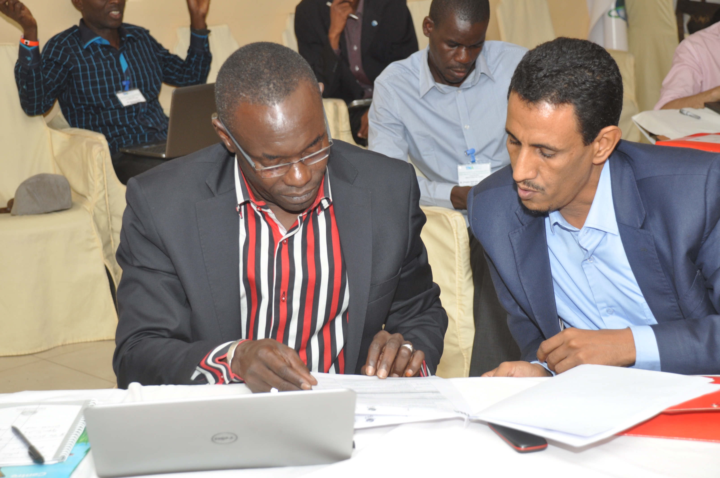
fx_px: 1498
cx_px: 360
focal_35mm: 75
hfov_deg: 27.0
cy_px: 239
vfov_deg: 18.1
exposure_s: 1/60
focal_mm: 50
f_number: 4.8
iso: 400
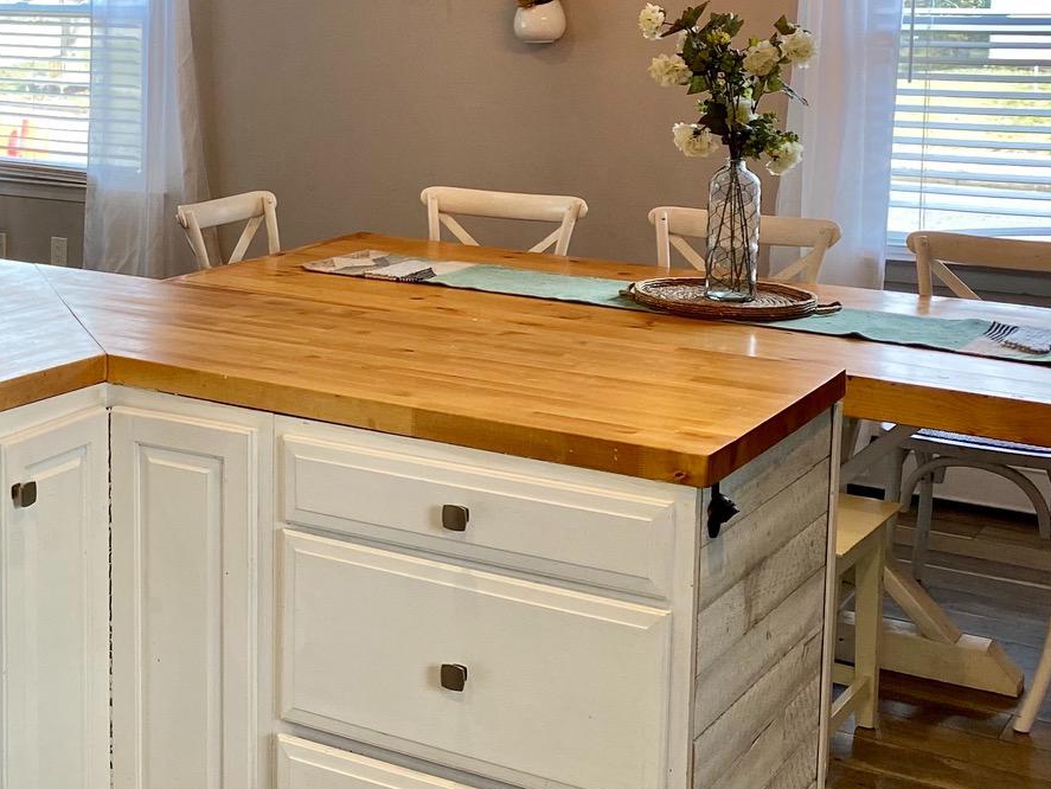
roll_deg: +0.4
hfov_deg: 30.2
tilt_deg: -5.5
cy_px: 142
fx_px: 1822
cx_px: 30
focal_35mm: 60
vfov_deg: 24.0
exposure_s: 1/120
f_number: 1.8
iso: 80
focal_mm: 4.25
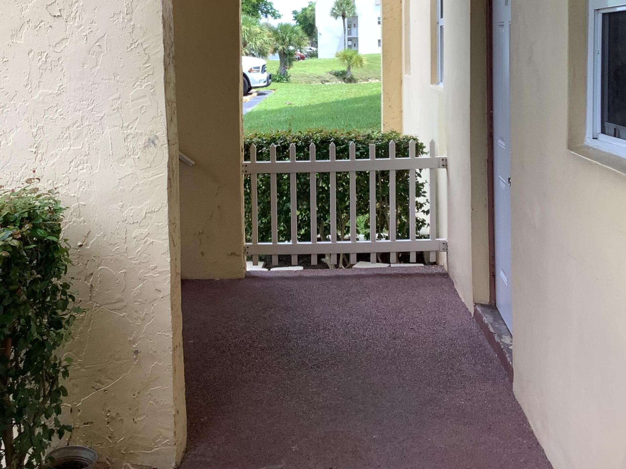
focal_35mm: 48
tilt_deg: -6.4
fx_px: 868
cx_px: 312
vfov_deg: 29.7
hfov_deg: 39.7
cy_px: 108
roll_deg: +2.8
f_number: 2.4
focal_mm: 3.3
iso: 25
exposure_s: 1/256
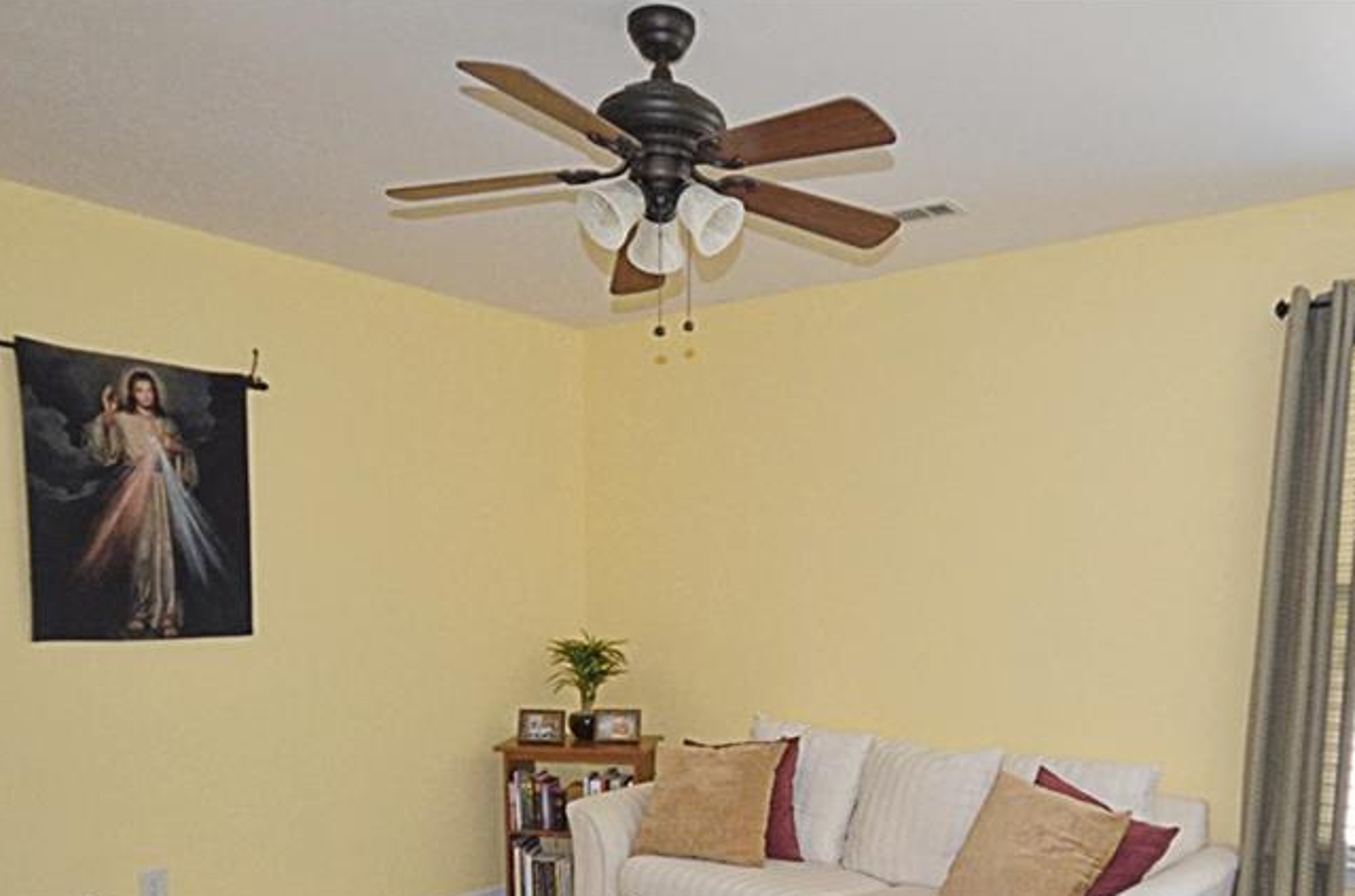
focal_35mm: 24
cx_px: 845
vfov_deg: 49.9
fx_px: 901
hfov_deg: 72.7
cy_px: 709
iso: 400
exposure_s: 1/125
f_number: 4
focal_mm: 10
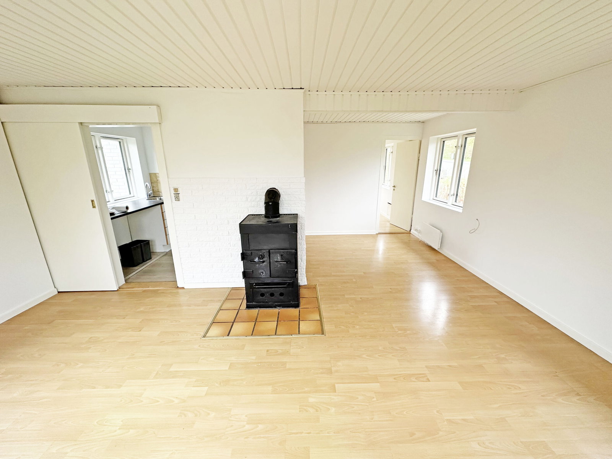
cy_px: 230
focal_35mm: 14
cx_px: 306
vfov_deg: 85.7
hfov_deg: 102.1
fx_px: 248
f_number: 2.2
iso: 125
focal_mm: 2.22
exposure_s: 1/99
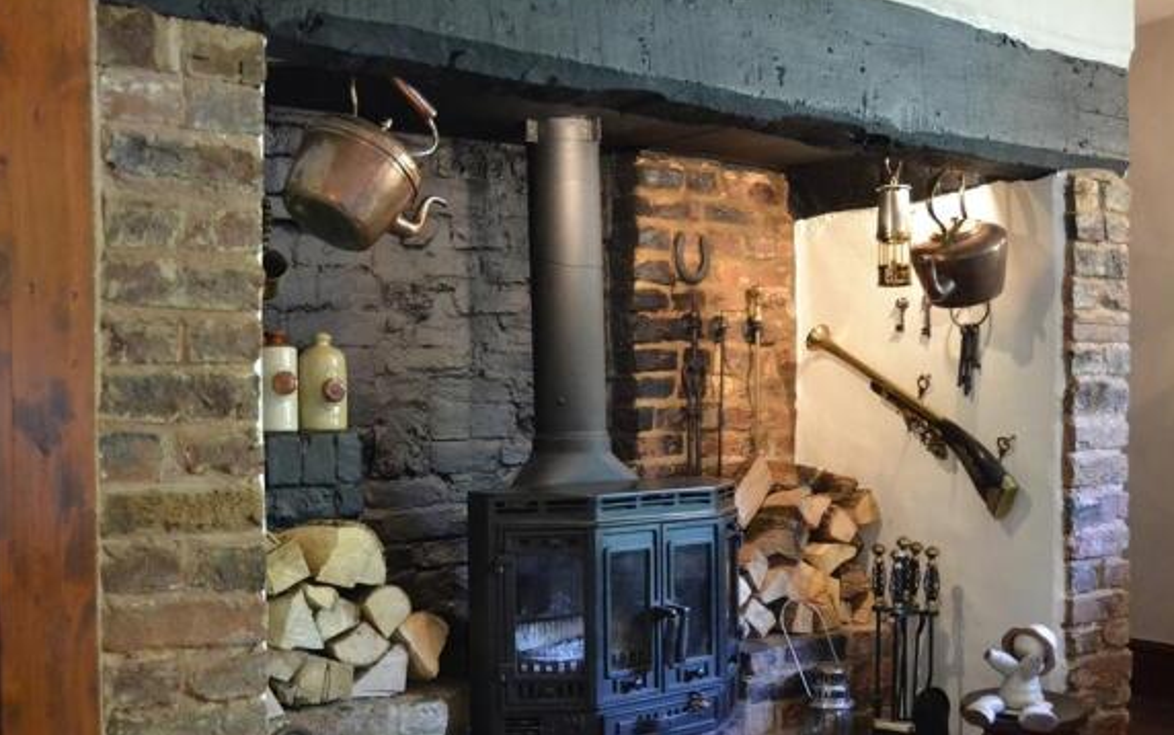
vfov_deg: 36.2
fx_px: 1120
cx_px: 520
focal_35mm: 35
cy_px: 430
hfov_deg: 55.2
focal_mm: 20
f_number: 3.5
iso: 3200
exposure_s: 1/40
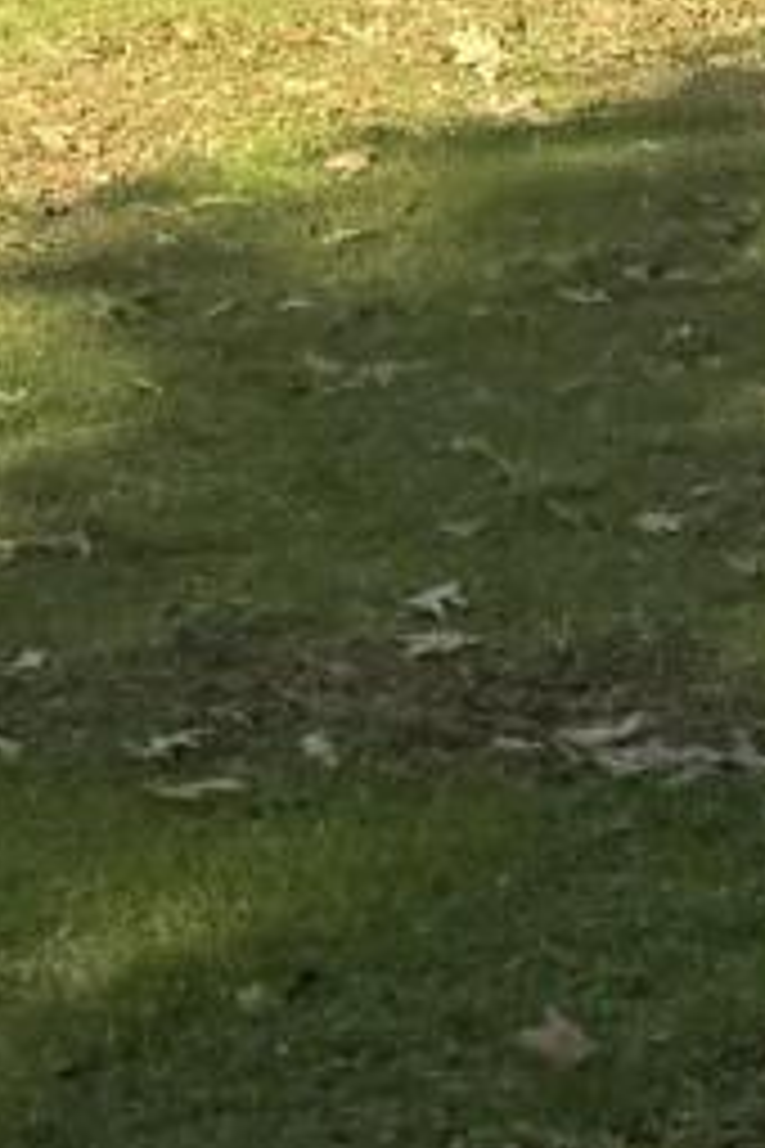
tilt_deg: +2.2
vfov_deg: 9.8
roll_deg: -1.6
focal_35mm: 196
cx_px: 1467
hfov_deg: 6.8
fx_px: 6247
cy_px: -1089
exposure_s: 1/1869
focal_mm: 6.76
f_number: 1.78
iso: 80
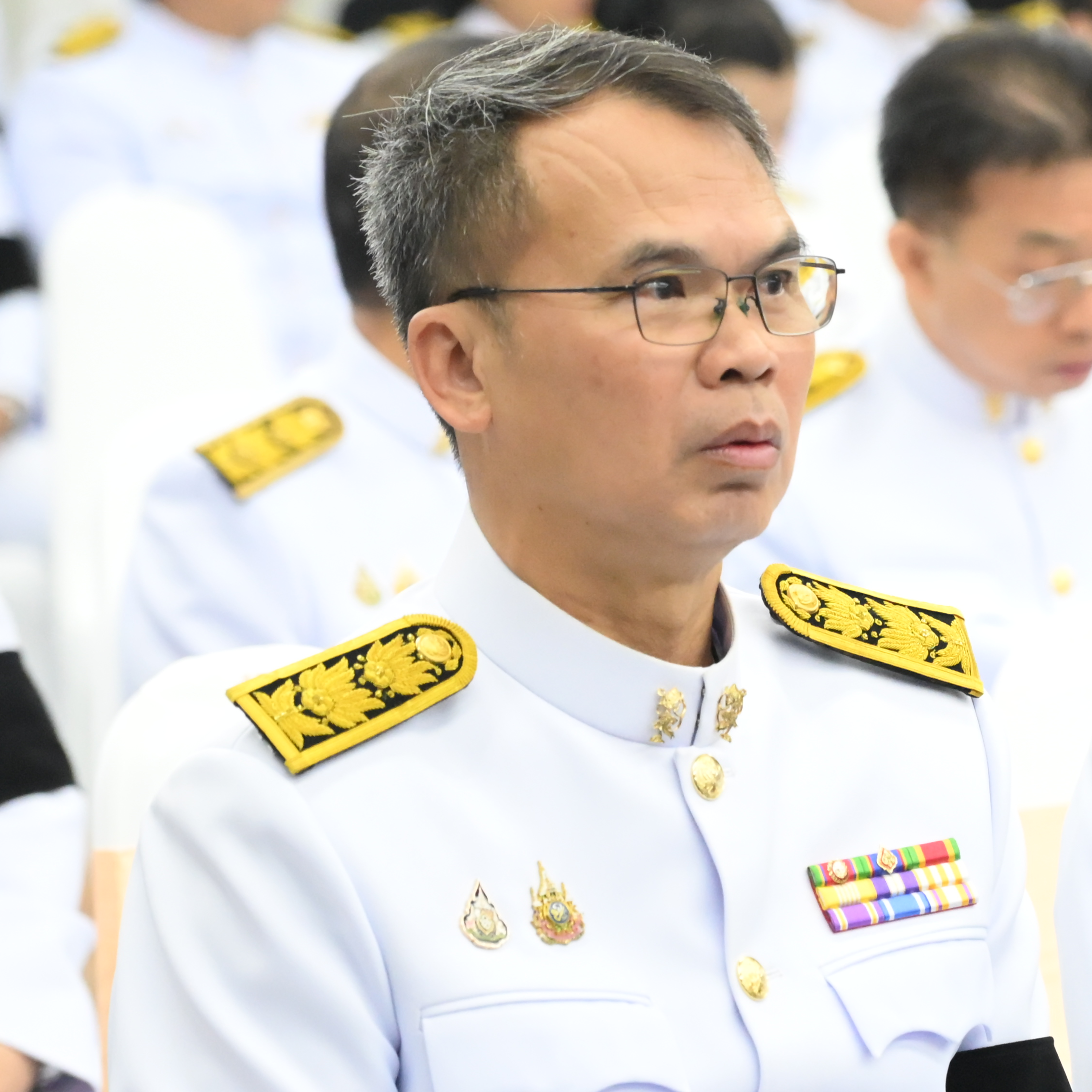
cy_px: 693
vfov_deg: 6.4
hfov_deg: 6.4
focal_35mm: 272
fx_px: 9708
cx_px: 988
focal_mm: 120
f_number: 4
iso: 6400
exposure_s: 1/400
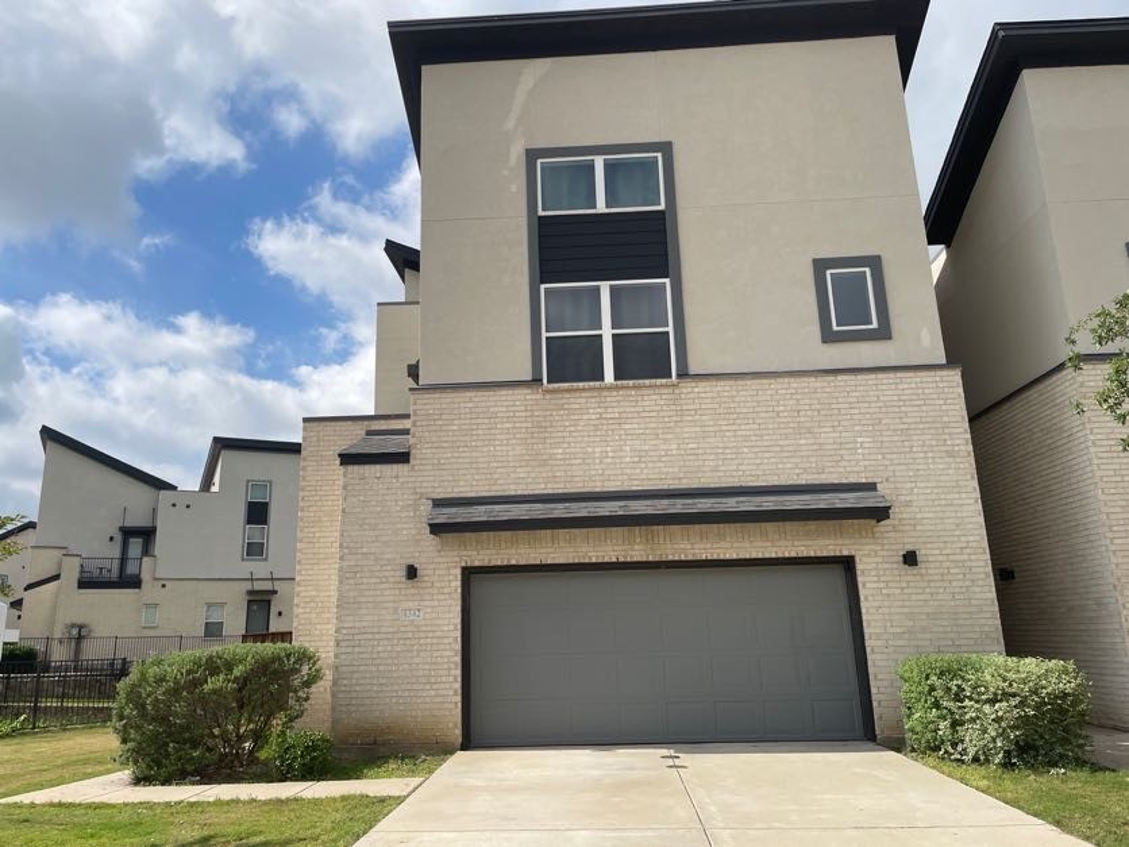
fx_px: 848
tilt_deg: +16.0
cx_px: 564
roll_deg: +1.4
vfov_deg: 53.1
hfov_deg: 67.3
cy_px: 424
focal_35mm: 26
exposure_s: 1/5051
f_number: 1.6
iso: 32
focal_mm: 4.2
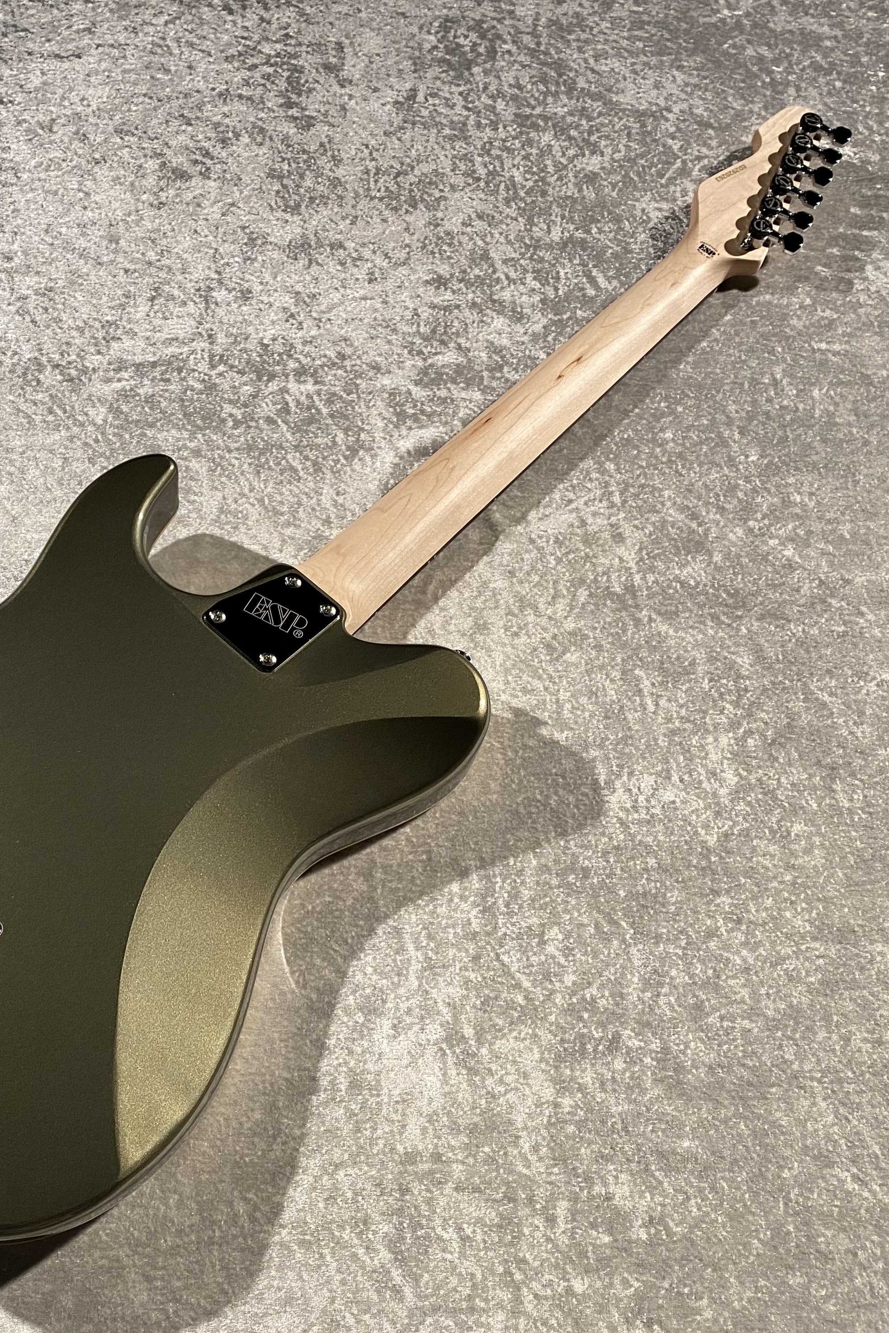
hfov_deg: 35.5
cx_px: 278
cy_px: 664
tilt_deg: -58.4
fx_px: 1370
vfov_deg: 51.9
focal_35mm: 37
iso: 80
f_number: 1.8
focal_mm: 4.25
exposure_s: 1/50
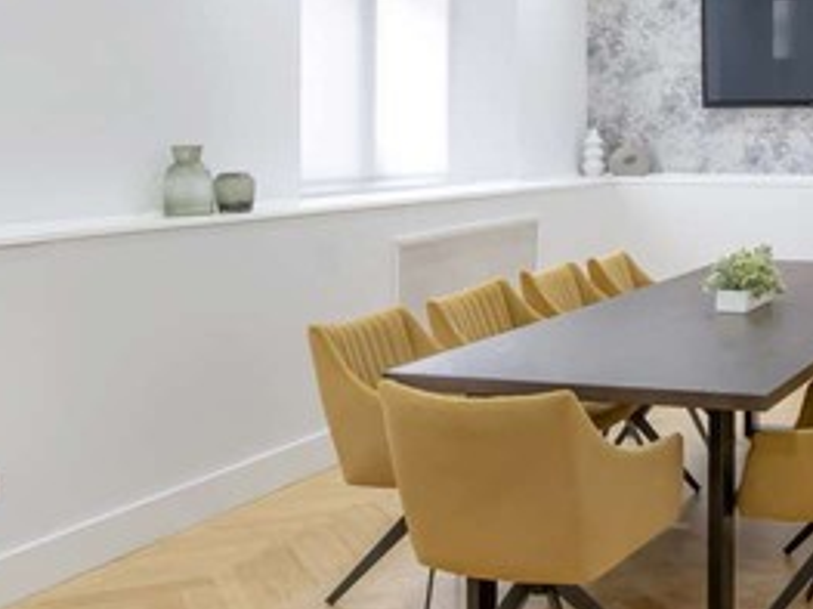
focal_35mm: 58
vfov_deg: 25.0
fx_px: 1362
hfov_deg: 31.5
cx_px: 748
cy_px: 172
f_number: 6.3
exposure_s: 1/30
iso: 250
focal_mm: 31
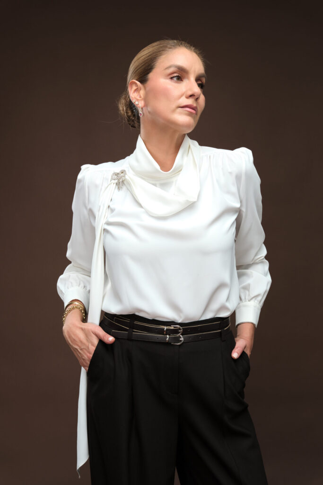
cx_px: 162
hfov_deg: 29.9
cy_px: 242
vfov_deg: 43.6
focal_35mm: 45
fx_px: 605
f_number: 6.4
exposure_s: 1/125
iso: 200
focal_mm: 29.9
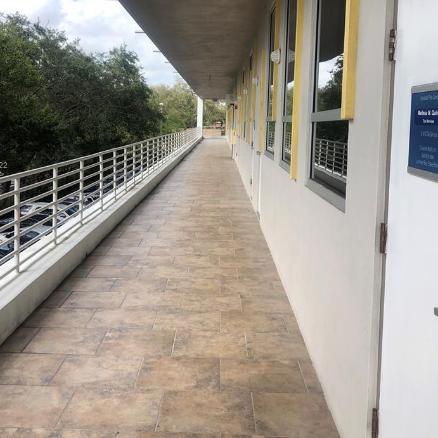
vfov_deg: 38.9
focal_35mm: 43
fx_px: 616
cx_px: 177
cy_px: 166
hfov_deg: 39.0
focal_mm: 3.99
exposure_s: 1/917
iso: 20
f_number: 1.8
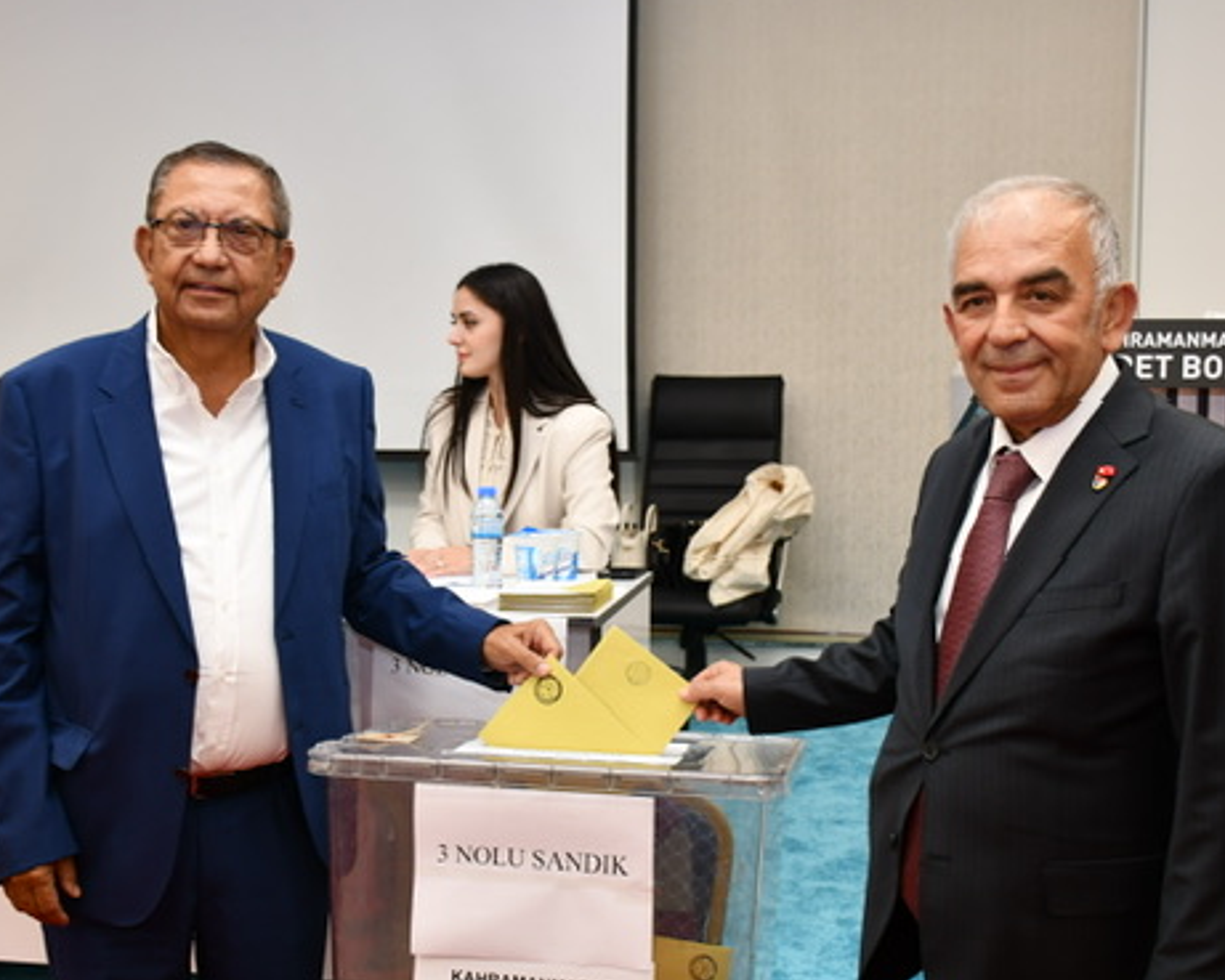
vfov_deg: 34.9
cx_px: 579
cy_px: 509
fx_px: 1559
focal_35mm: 43
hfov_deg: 42.9
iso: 360
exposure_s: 1/60
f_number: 4
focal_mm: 22
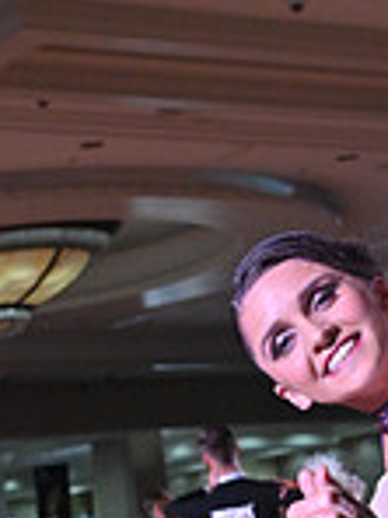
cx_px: 505
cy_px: 679
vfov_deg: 14.3
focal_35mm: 132
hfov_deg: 11.0
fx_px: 1973
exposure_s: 1/400
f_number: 5.6
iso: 4000
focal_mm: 35
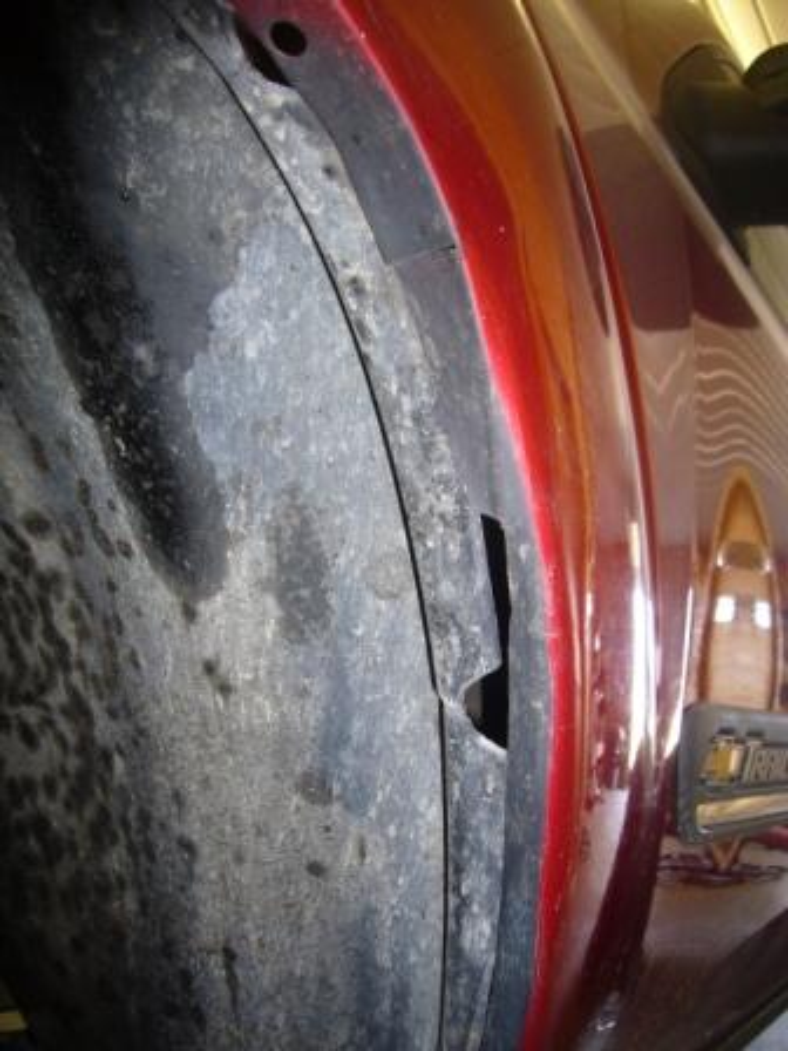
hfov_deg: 49.7
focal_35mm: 28
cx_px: 394
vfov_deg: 63.4
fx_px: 850
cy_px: 526
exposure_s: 1/8
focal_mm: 4.6
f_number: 2.8
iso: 80
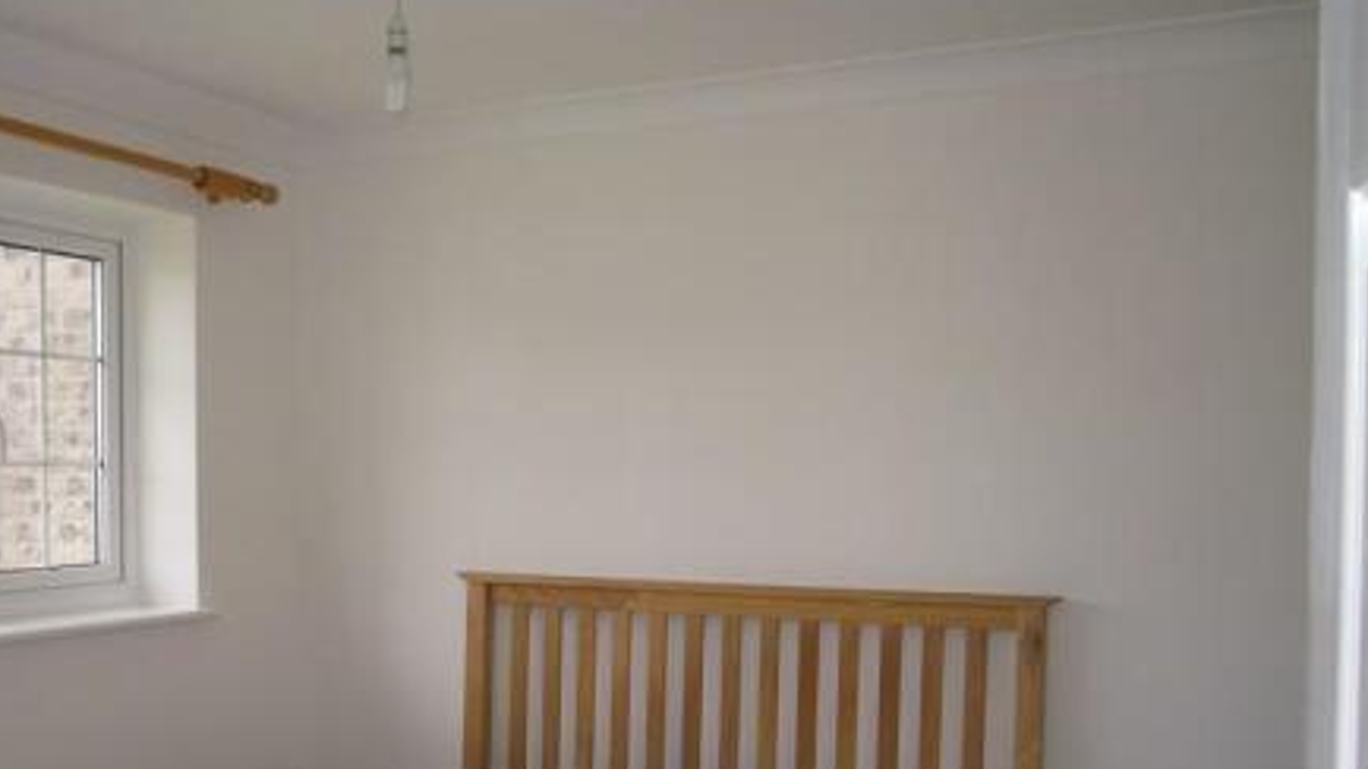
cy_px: 547
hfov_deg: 48.5
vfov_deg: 28.7
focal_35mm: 41
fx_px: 1487
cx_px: 452
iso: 100
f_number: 2.7
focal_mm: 5
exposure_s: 1/100
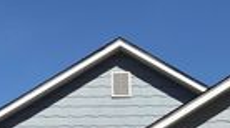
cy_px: 250
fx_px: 627
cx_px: 142
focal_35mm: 103
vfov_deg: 10.7
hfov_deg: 20.8
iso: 50
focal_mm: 5.96
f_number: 1.6
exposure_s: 1/6993
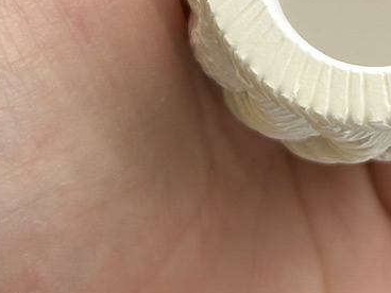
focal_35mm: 167
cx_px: 512
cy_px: -209
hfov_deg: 11.5
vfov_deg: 8.6
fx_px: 1886
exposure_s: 1/475
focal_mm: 6.86
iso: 64
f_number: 1.78
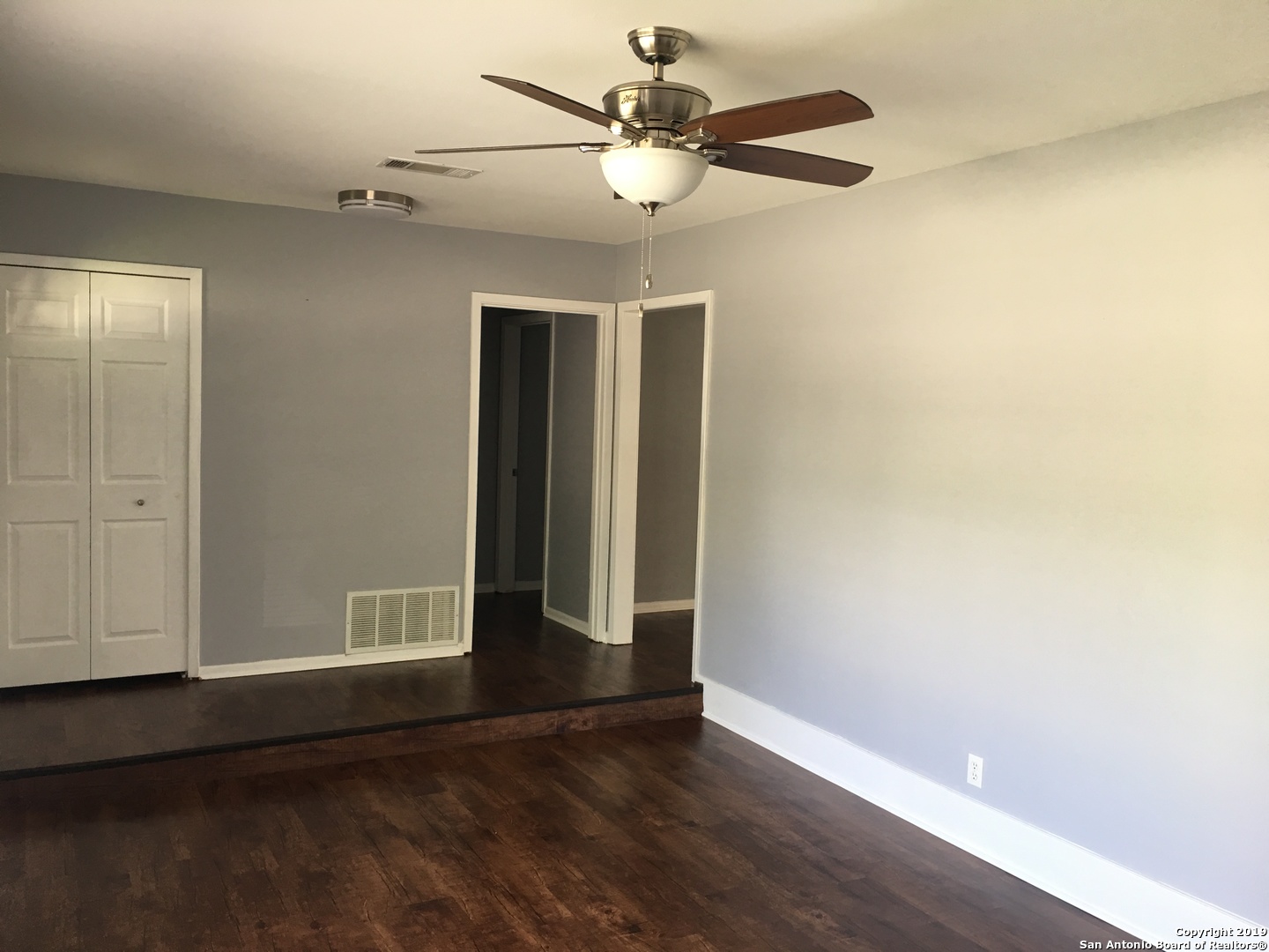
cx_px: 634
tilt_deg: -1.6
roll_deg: -1.1
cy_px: 476
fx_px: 1063
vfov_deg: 48.2
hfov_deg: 61.7
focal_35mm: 29
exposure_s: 1/15
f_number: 2.2
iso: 25
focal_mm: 4.15
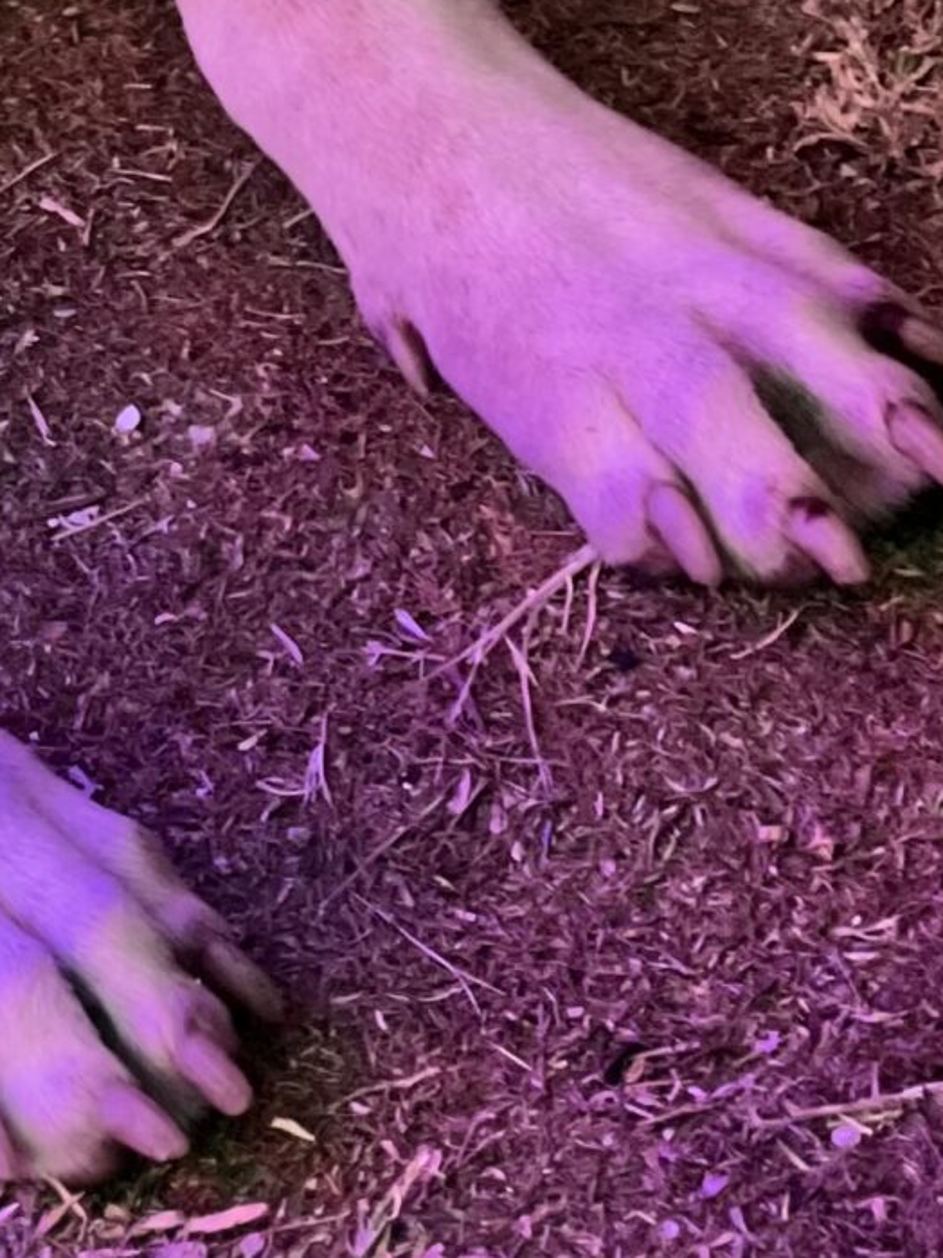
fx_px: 10246
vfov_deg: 6.9
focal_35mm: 282
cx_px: -623
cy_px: -857
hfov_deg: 5.2
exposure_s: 1/20
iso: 400
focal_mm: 9
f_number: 2.8
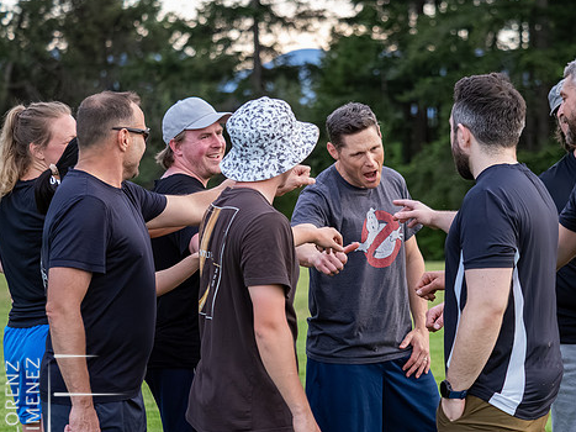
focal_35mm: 154
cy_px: 220
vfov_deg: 9.6
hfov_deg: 12.8
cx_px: 343
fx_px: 2562
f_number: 2.8
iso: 3200
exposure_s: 1/1000
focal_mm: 62
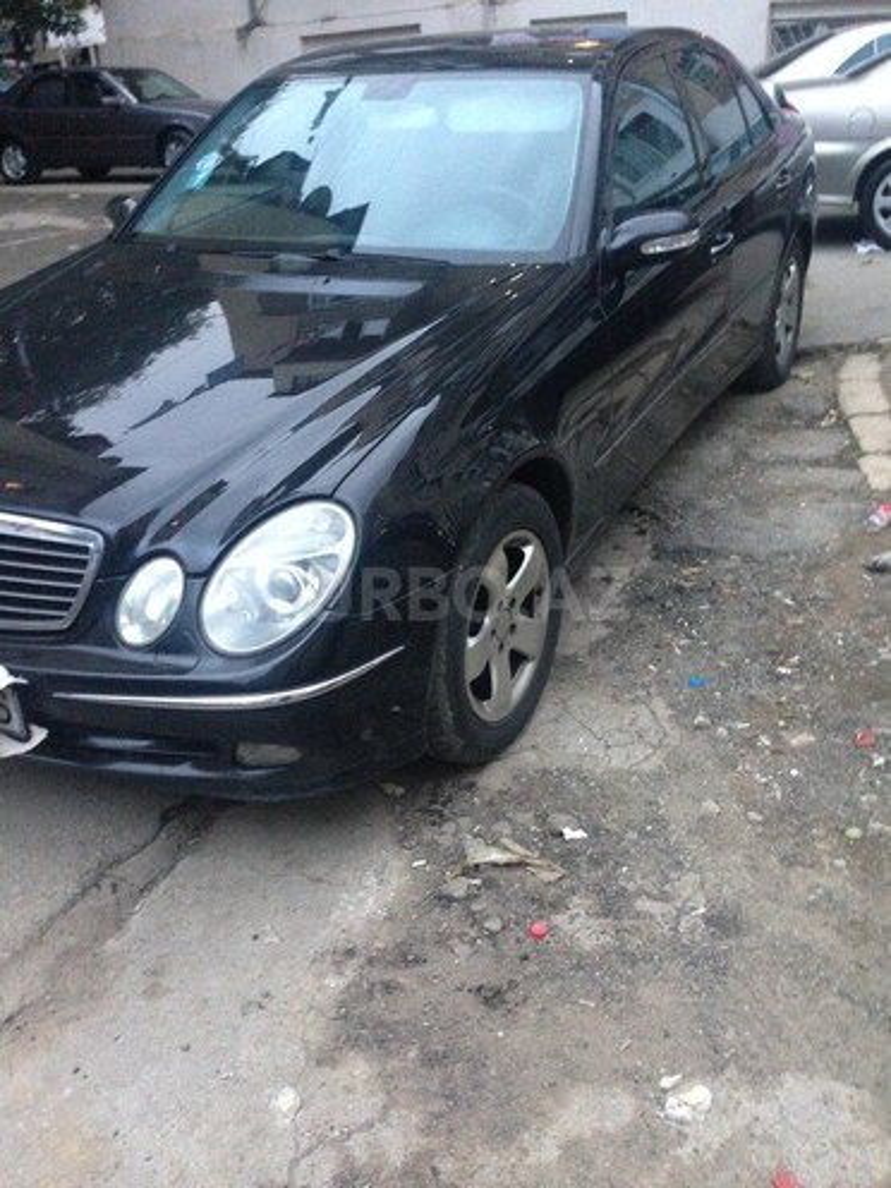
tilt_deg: -21.9
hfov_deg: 42.9
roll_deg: +3.0
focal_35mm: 33
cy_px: 594
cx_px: 446
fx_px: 1133
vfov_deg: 55.4
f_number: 2.4
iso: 400
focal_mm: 4.12
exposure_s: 1/20
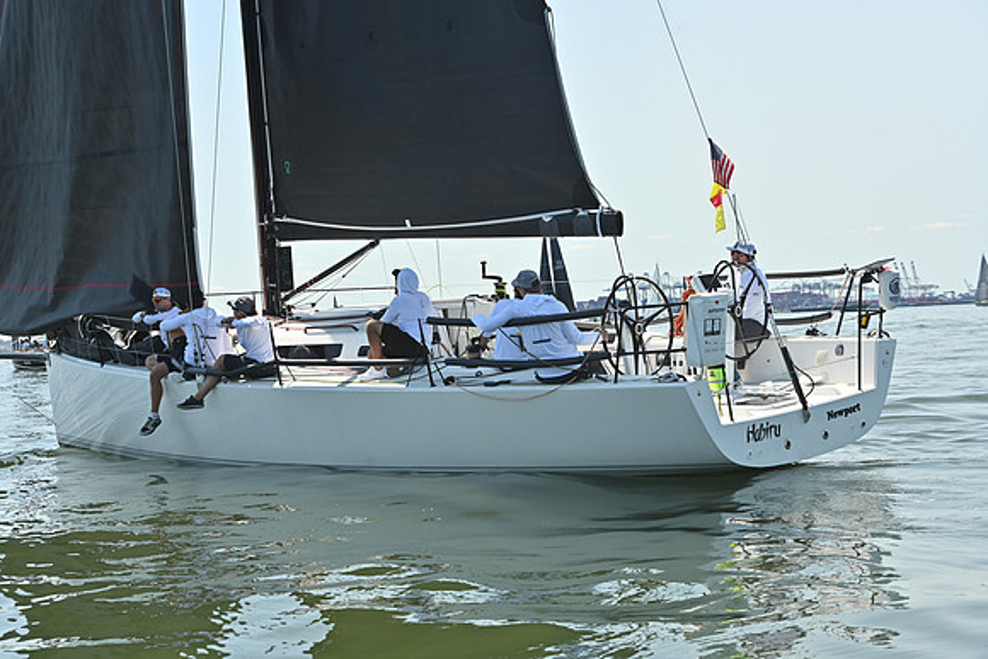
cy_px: 330
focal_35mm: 70
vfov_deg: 19.5
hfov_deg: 28.8
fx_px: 1921
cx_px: 494
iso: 320
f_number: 7.1
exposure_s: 1/1000
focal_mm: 70
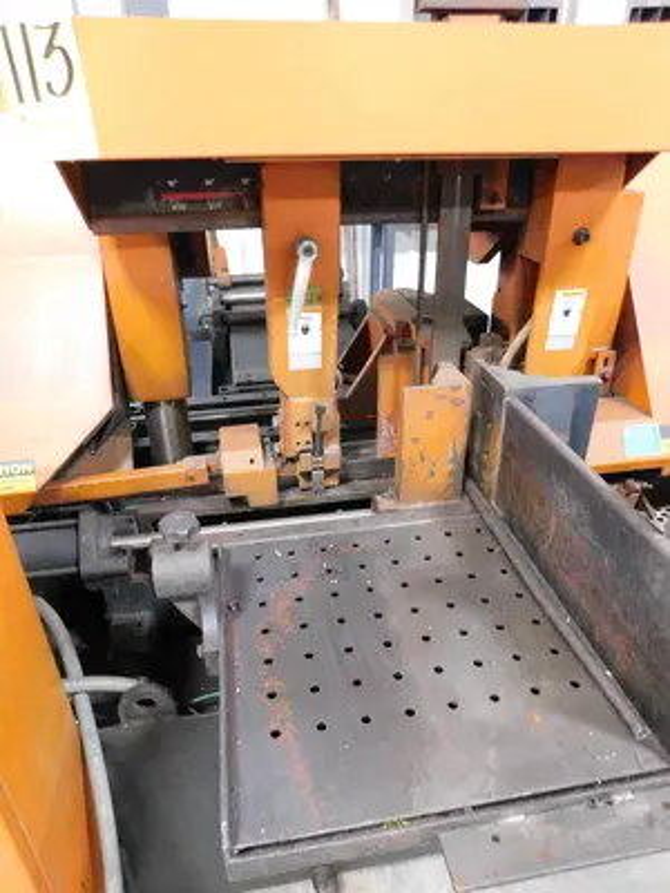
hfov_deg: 58.9
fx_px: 594
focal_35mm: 23
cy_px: 446
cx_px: 335
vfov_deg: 73.9
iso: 400
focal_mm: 4
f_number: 3
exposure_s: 1/10
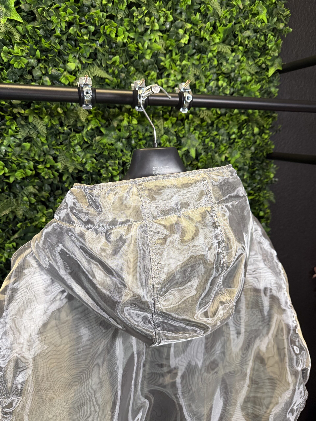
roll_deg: -1.1
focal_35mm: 24
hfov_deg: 56.8
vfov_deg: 71.6
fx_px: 292
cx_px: 158
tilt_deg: -12.8
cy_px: 210
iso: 200
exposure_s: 1/84
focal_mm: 6.76
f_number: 1.78
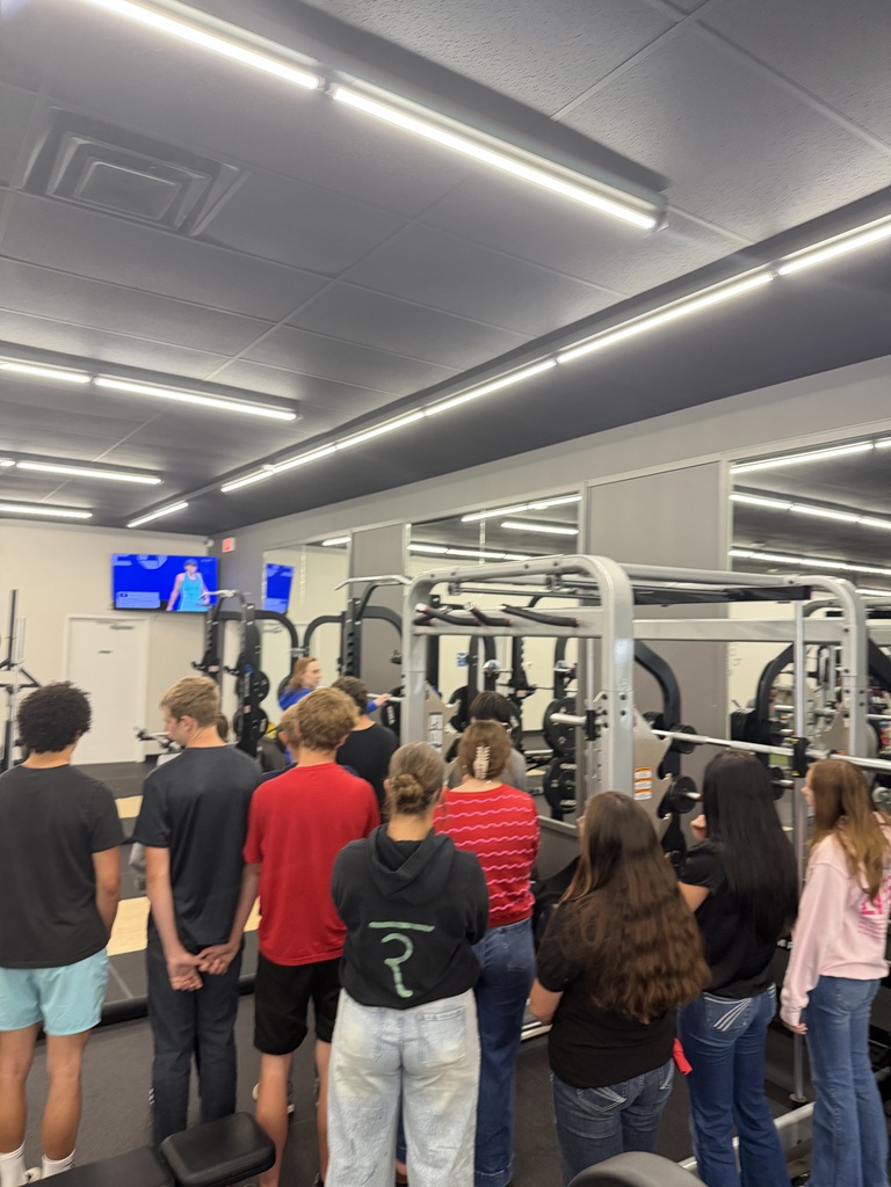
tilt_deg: +2.2
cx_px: 446
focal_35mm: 24
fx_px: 824
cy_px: 594
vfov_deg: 71.6
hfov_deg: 56.8
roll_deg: -1.8
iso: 500
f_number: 1.78
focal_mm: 6.76
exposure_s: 1/60
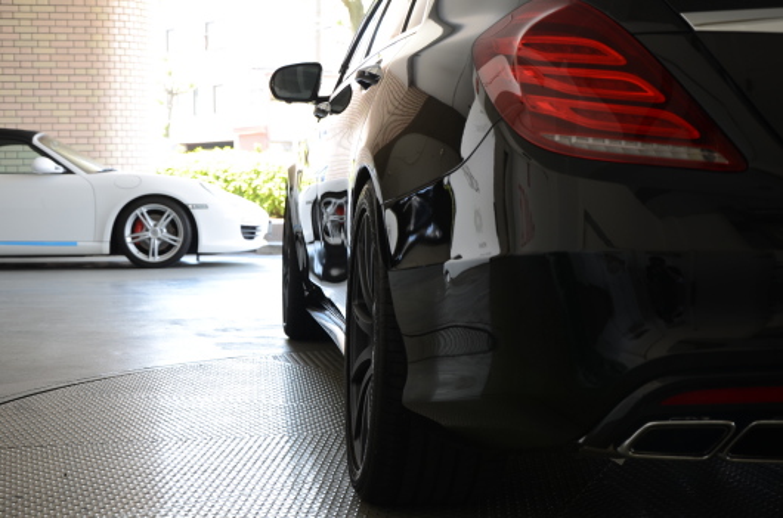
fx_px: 1367
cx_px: 392
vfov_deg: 21.5
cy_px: 259
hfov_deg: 32.0
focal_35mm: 63
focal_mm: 42
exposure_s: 1/13
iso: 100
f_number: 5.6
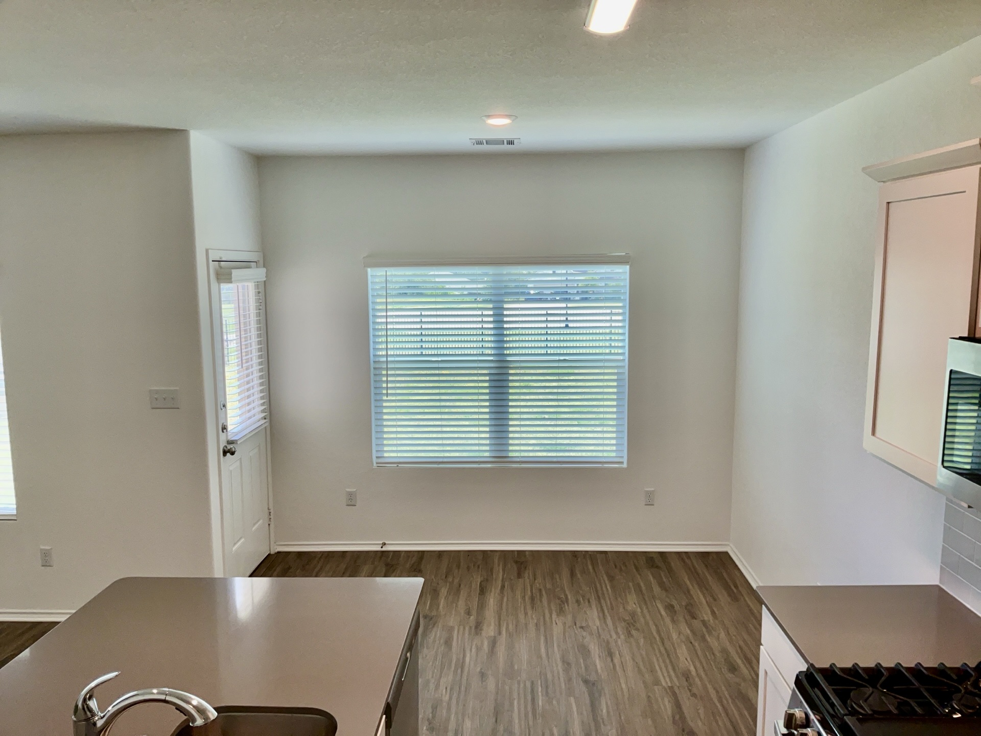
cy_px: 368
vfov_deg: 51.4
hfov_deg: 65.3
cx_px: 490
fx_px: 765
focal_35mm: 27
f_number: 1.8
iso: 32
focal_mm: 3
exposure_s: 1/143
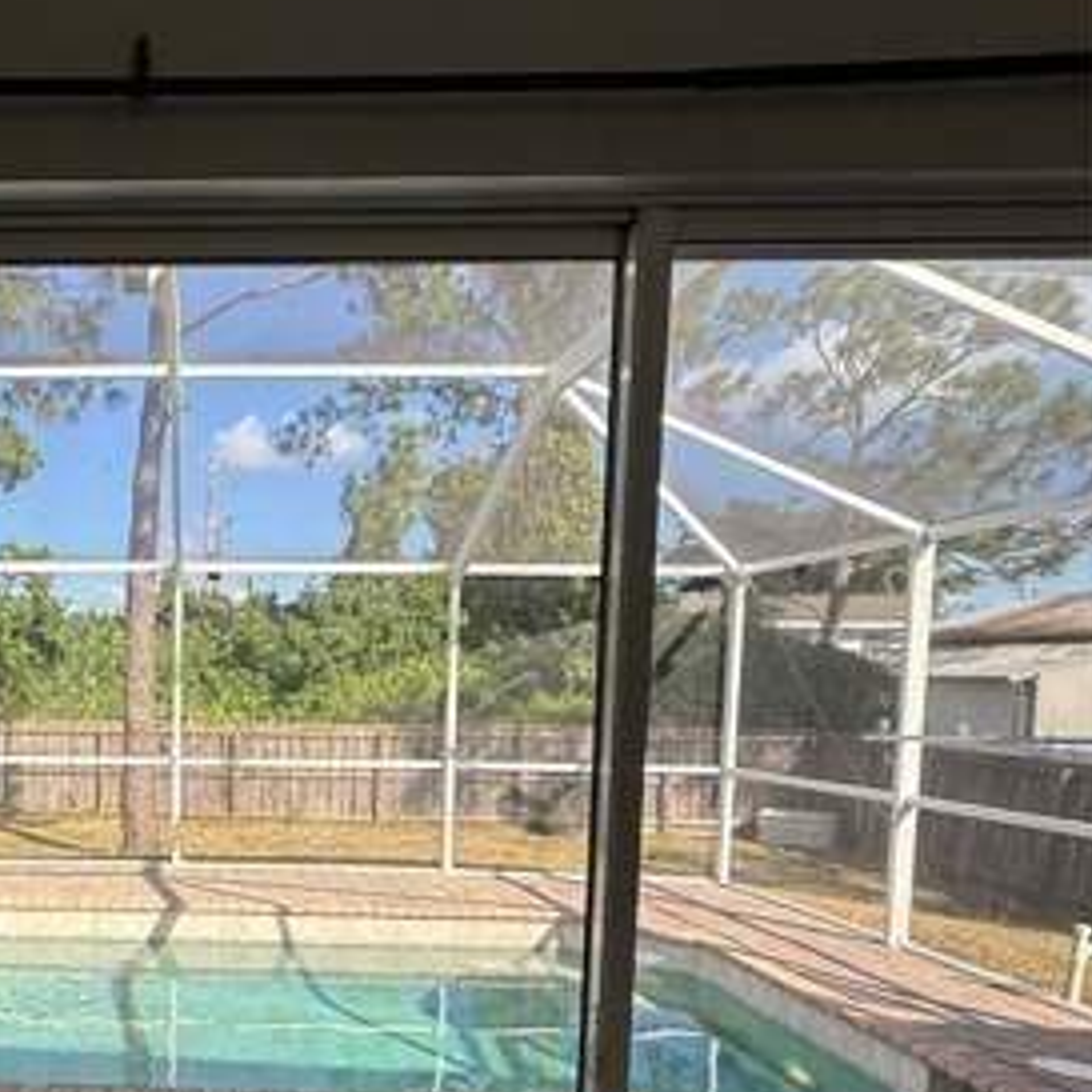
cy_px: 768
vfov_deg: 54.0
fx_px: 1035
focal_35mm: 29
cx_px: 144
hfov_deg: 50.4
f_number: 2.2
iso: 50
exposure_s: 1/448
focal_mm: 2.22
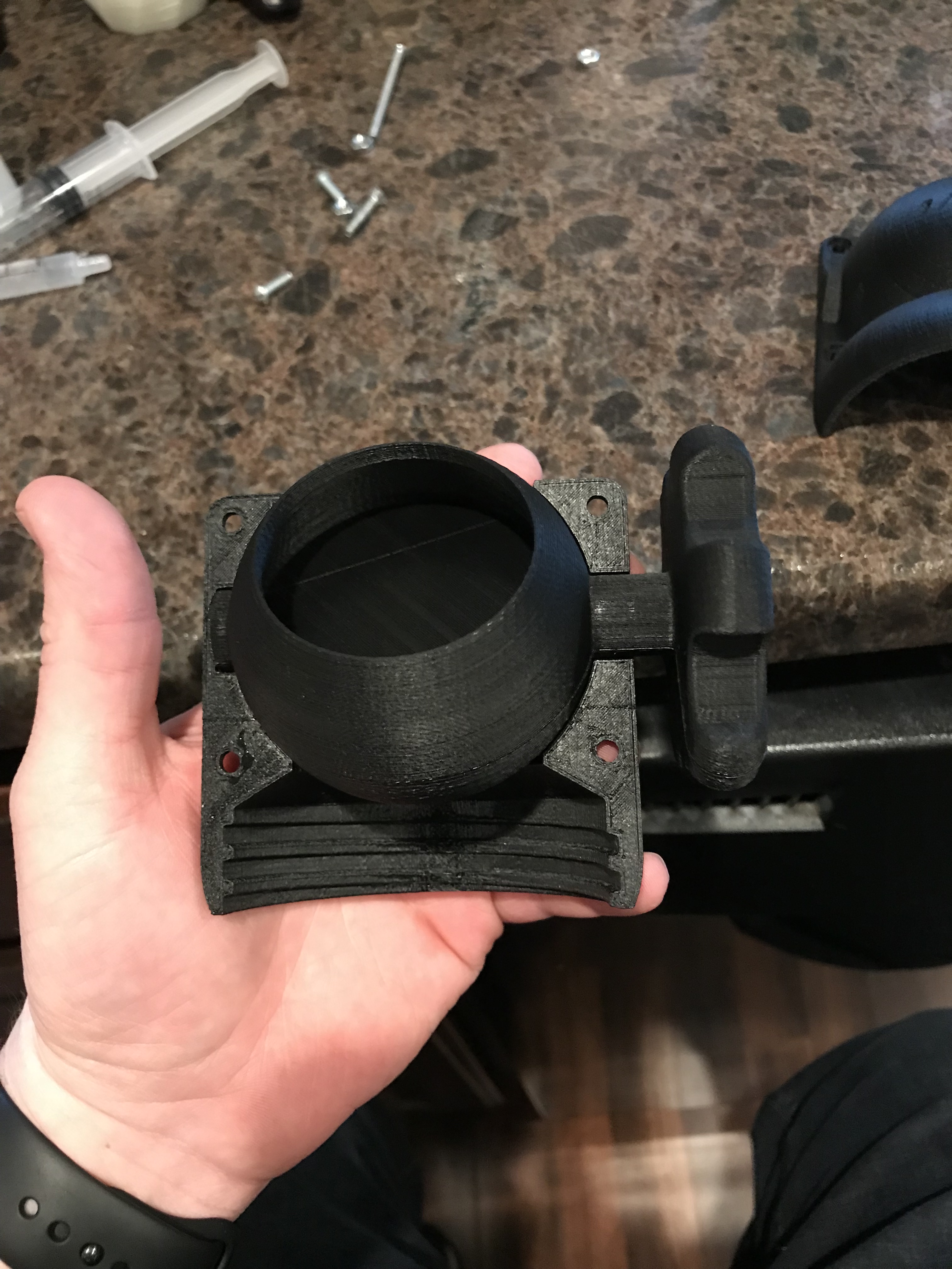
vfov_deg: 63.4
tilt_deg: -57.0
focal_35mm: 28
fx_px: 1027
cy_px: 634
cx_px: 476
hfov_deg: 49.7
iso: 80
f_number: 1.8
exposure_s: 1/5
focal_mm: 3.99
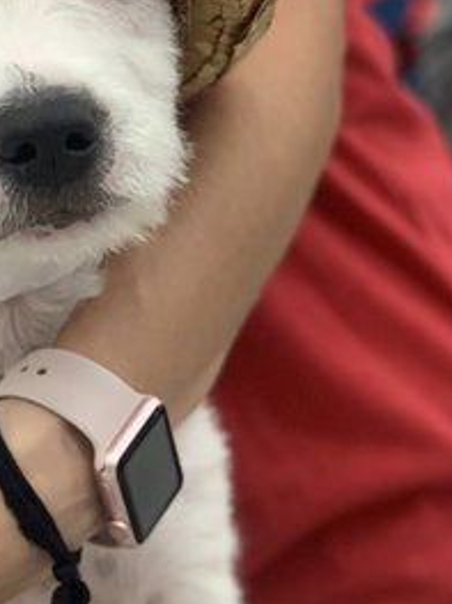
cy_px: 279
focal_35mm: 132
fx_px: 2300
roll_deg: +4.3
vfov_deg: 14.9
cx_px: 80
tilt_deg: -13.9
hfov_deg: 11.2
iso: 125
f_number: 2.4
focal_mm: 6
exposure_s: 1/60
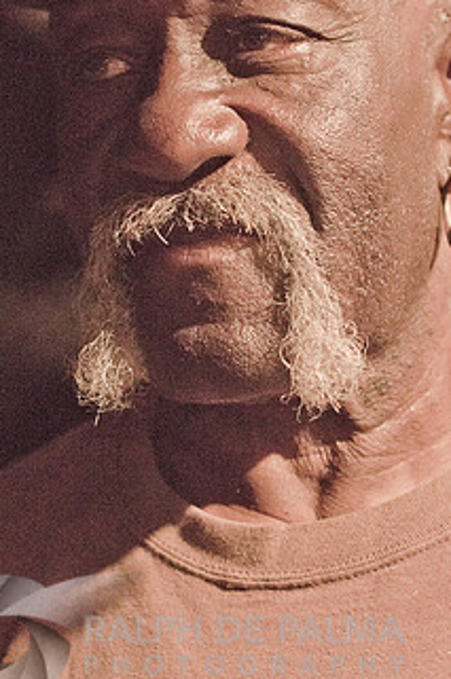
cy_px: 228
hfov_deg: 13.0
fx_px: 1979
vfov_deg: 19.4
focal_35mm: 105
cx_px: 258
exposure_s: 1/125
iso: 2500
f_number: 3.2
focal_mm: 50
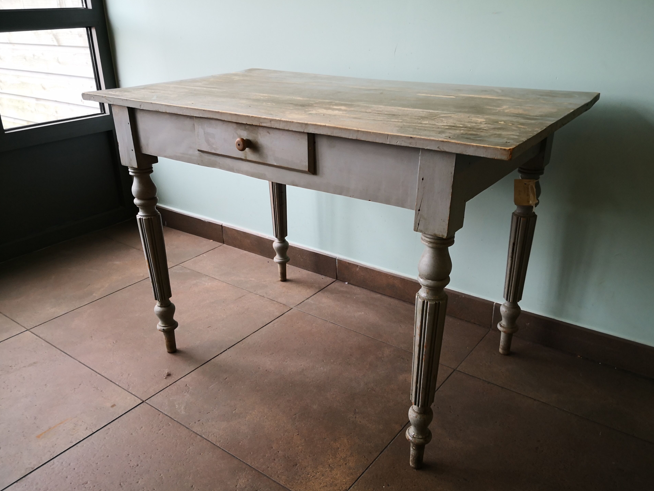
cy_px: 250
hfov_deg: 63.4
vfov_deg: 49.7
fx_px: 529
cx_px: 337
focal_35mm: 28
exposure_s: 1/50
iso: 64
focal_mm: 3.95
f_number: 1.6
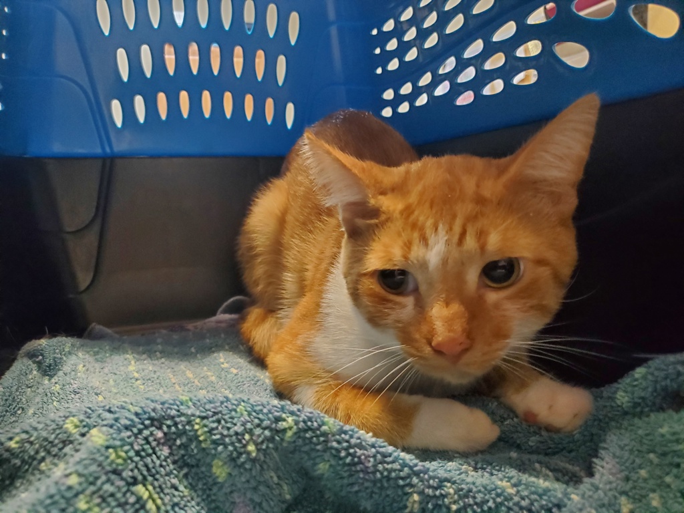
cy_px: 256
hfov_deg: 67.3
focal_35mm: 26
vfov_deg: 53.1
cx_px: 342
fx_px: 514
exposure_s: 1/40
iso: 640
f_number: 1.5
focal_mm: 4.3
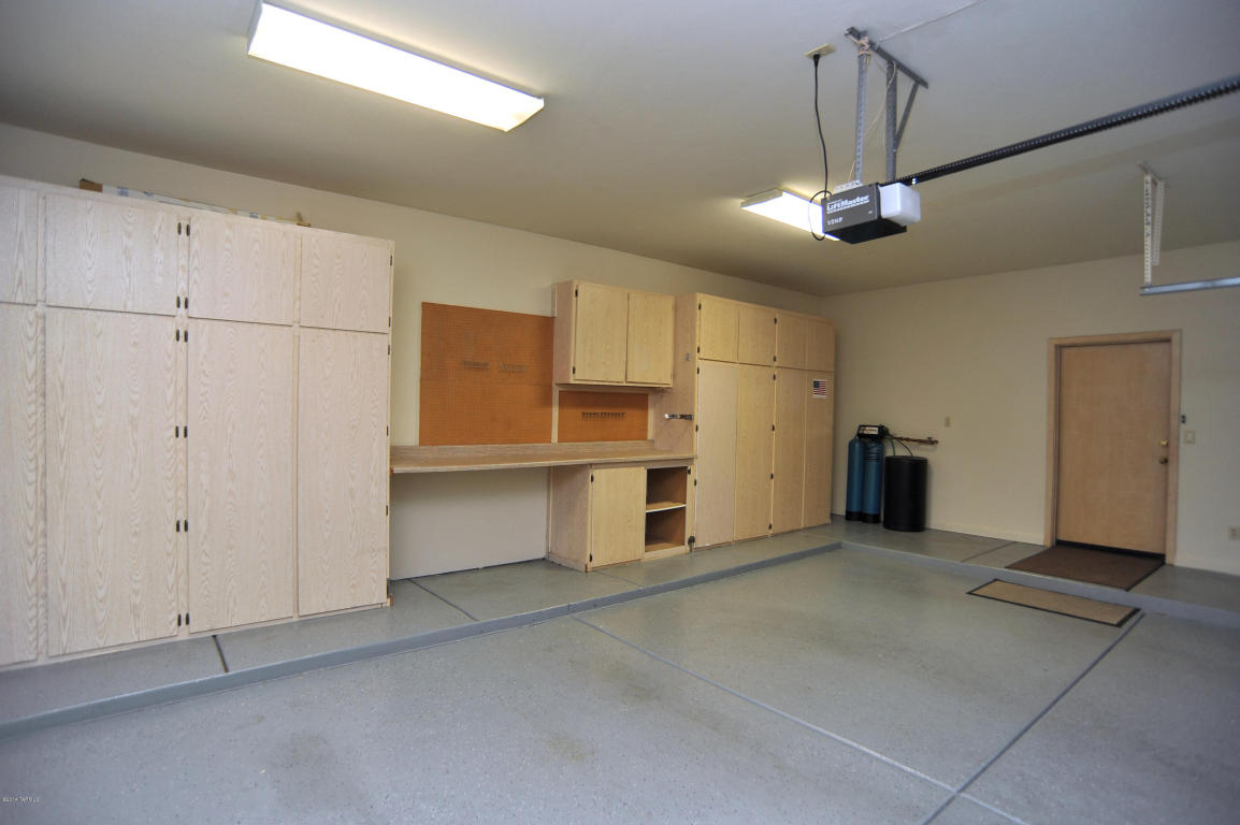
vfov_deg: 67.3
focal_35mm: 18
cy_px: 412
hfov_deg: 90.0
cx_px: 620
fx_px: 620
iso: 500
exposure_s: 1/80
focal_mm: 18
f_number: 4.5
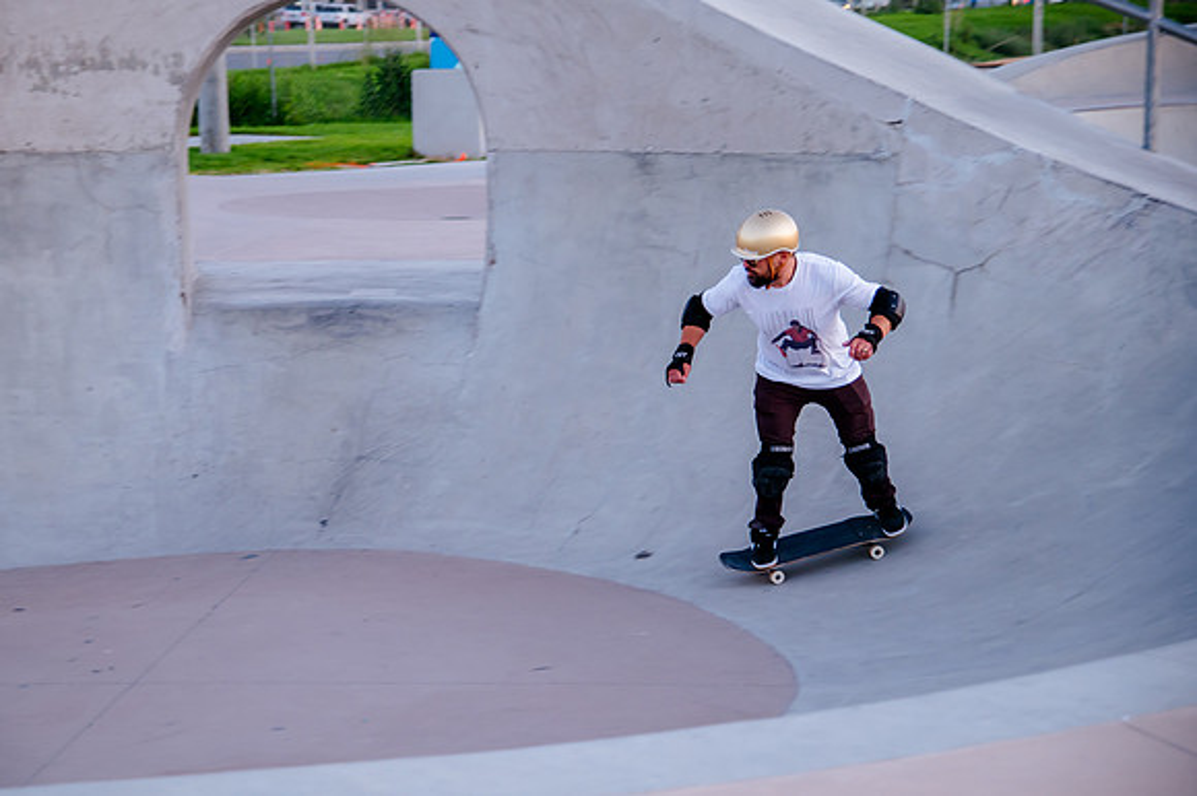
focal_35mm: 85
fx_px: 2836
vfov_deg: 16.0
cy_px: 425
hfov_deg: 23.8
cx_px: 529
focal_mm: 75
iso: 1250
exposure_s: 1/250
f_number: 4
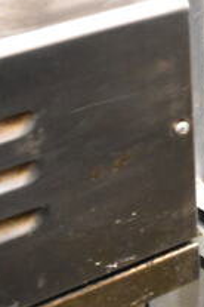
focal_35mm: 119
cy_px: -34
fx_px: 1011
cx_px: 415
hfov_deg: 10.5
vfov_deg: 16.7
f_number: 3.5
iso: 4000
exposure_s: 1/30
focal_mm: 18
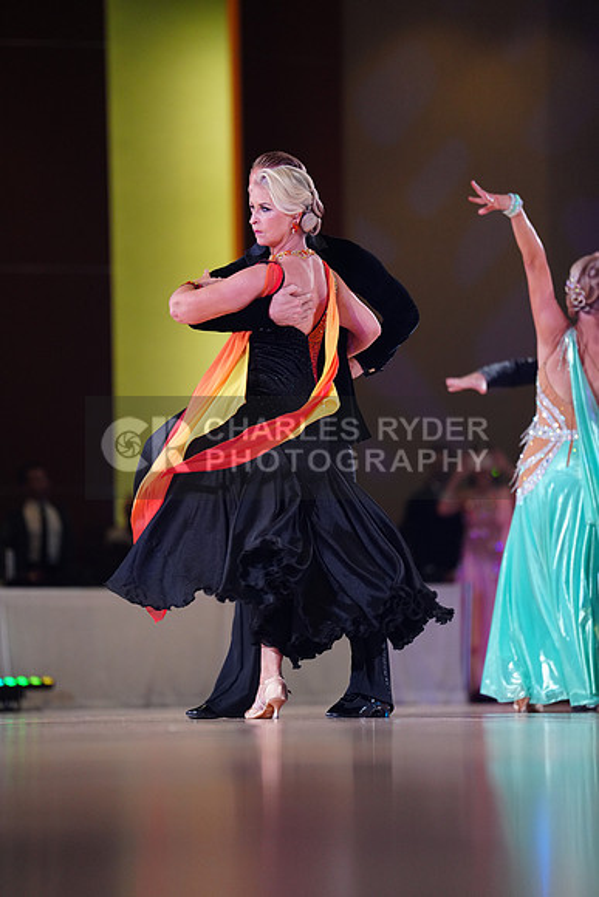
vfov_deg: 10.3
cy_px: 448
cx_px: 300
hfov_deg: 6.9
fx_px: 4988
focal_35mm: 200
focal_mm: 200
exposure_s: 1/400
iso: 2000
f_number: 2.8
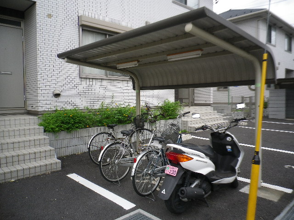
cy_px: 110
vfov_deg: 49.7
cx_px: 147
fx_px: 238
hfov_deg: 63.4
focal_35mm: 28
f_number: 3.5
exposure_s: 1/100
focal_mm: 5.05
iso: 80
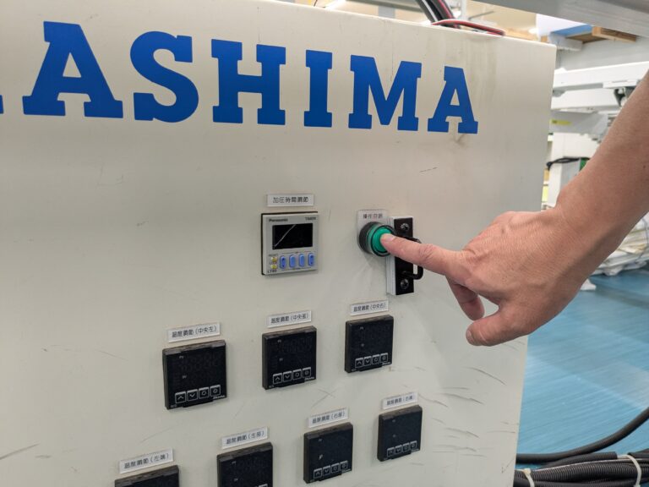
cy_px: 244
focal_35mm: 27
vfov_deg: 51.4
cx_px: 324
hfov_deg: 65.3
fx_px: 506
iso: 79
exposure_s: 1/60
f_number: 1.73
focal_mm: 4.38
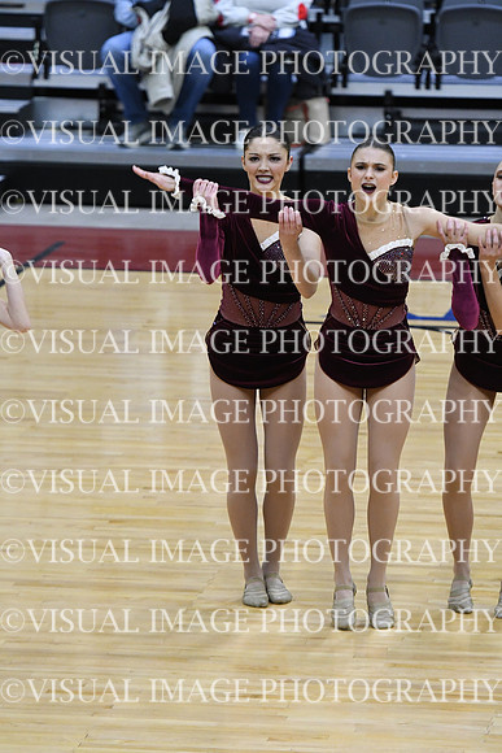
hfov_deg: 5.4
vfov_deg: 8.1
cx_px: 251
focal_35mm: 255
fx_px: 5330
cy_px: 376
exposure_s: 1/400
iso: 4000
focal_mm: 170
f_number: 3.5
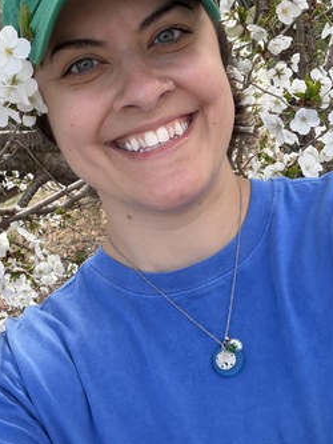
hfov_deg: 32.1
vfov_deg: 42.1
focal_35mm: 45
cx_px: 139
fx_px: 577
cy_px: 227
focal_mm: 2.71
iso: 32
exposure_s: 1/180
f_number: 1.9
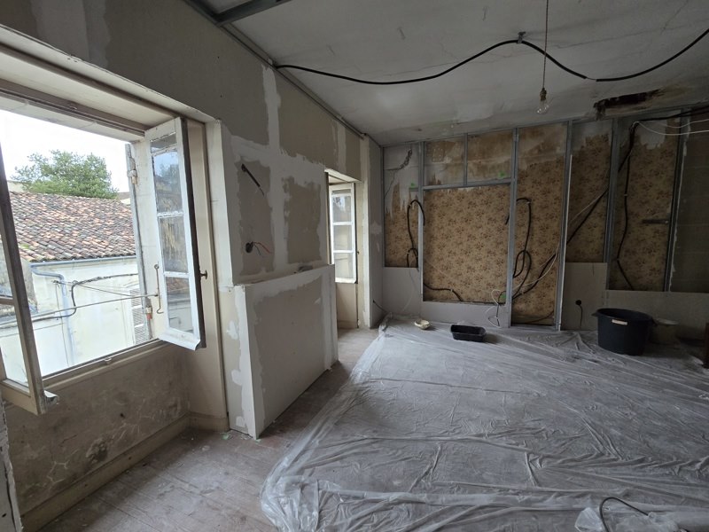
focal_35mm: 13
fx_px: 266
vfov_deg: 89.9
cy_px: 266
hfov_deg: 106.2
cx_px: 354
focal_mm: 2.2
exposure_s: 1/60
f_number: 2.2
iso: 200
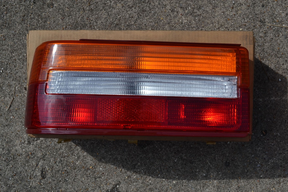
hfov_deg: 46.4
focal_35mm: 42
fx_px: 336
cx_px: 144
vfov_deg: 31.9
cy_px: 96
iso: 100
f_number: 9
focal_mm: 28
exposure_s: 1/320
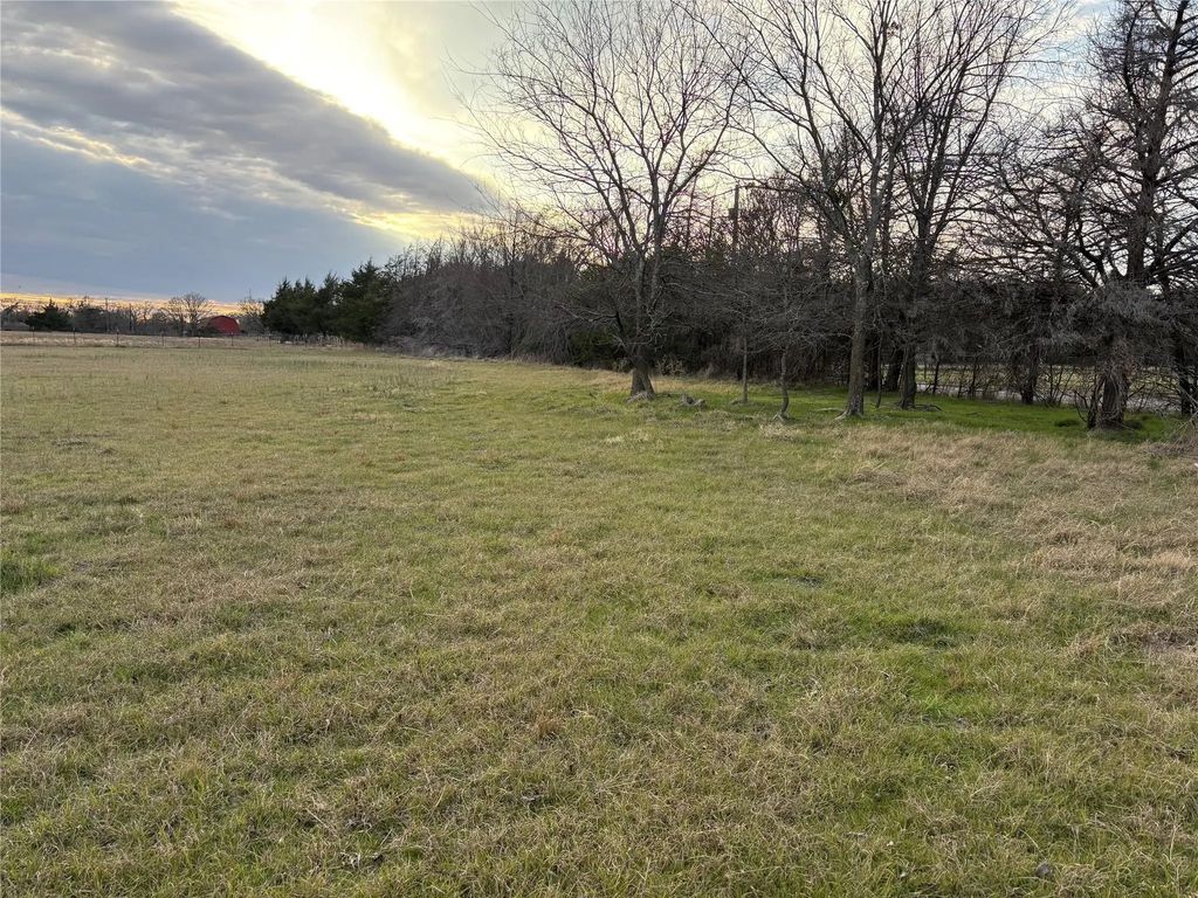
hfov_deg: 67.3
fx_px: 900
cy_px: 449
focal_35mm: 26
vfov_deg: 53.1
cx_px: 599
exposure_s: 1/782
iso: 64
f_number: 1.6
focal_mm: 5.96
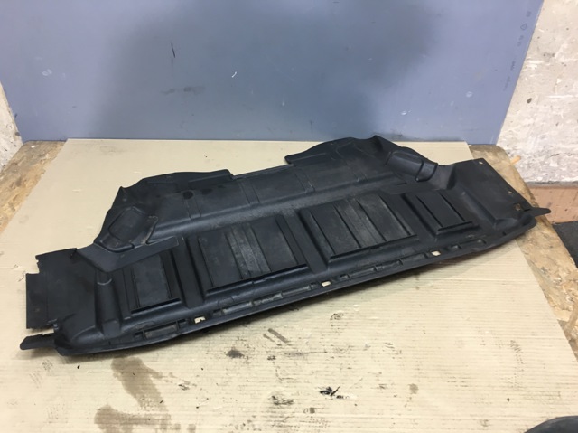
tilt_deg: -35.6
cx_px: 289
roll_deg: -1.2
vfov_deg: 48.2
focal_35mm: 29
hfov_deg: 61.7
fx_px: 484
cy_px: 216
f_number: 2.2
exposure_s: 1/33
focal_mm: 4.15
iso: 80
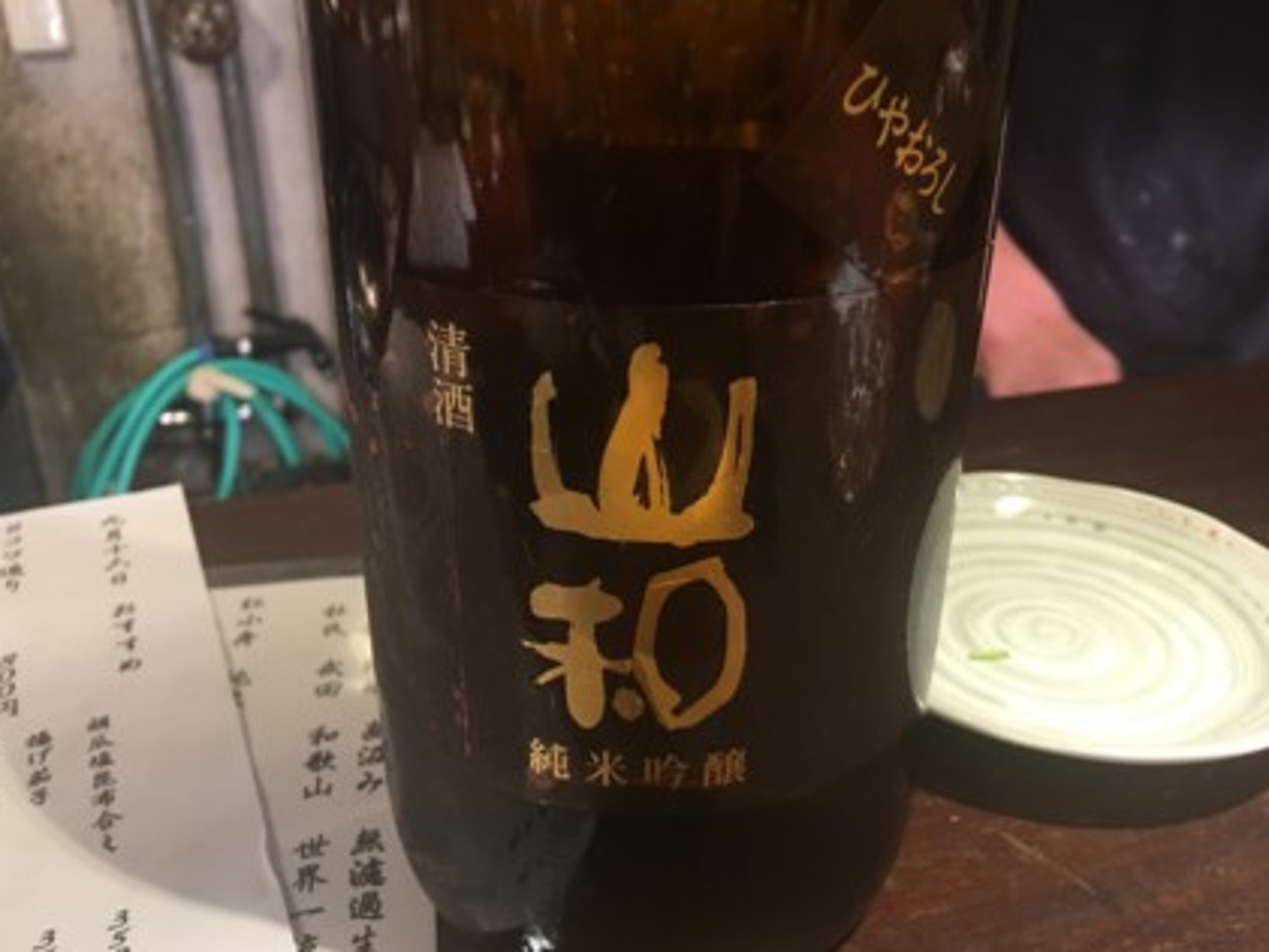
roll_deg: +0.7
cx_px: 612
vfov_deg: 45.5
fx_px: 1137
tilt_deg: -24.9
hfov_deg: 58.3
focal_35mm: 31
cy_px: 476
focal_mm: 4.15
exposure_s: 1/10
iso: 80
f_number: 2.2
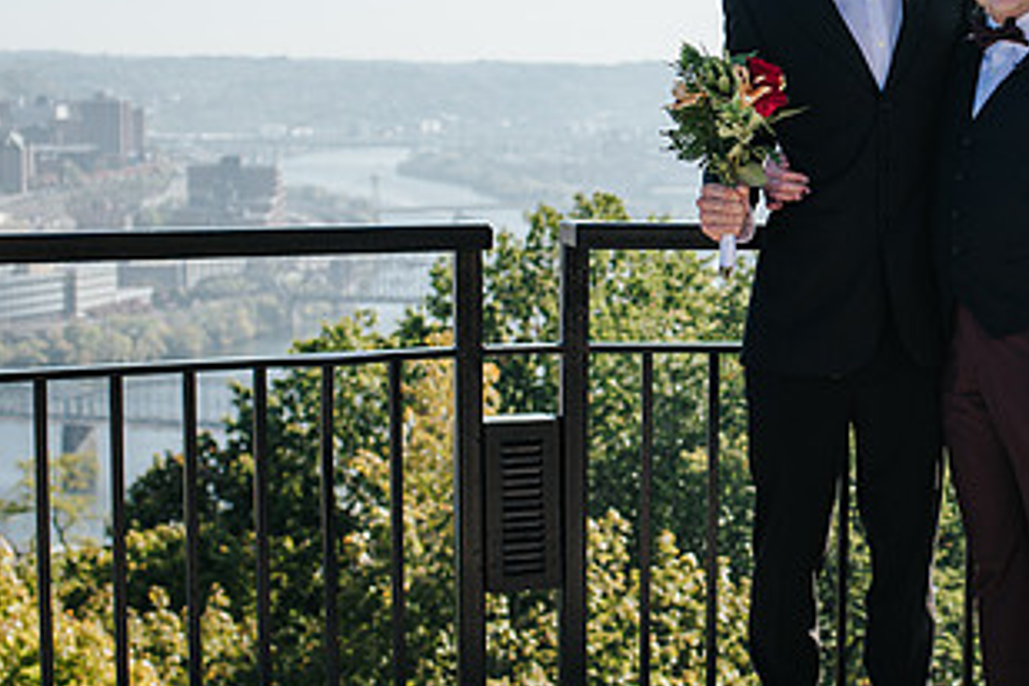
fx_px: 2286
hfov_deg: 24.8
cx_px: 862
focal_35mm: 80
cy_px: 263
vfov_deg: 17.0
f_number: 3.2
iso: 100
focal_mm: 35
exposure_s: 1/1000
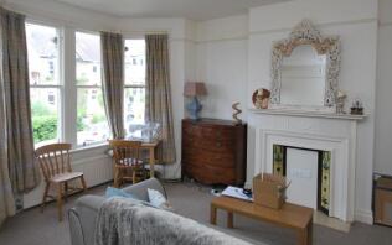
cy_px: 87
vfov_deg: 52.3
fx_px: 246
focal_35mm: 23
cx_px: 190
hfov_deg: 77.1
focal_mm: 10
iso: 200
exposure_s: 1/100
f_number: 5
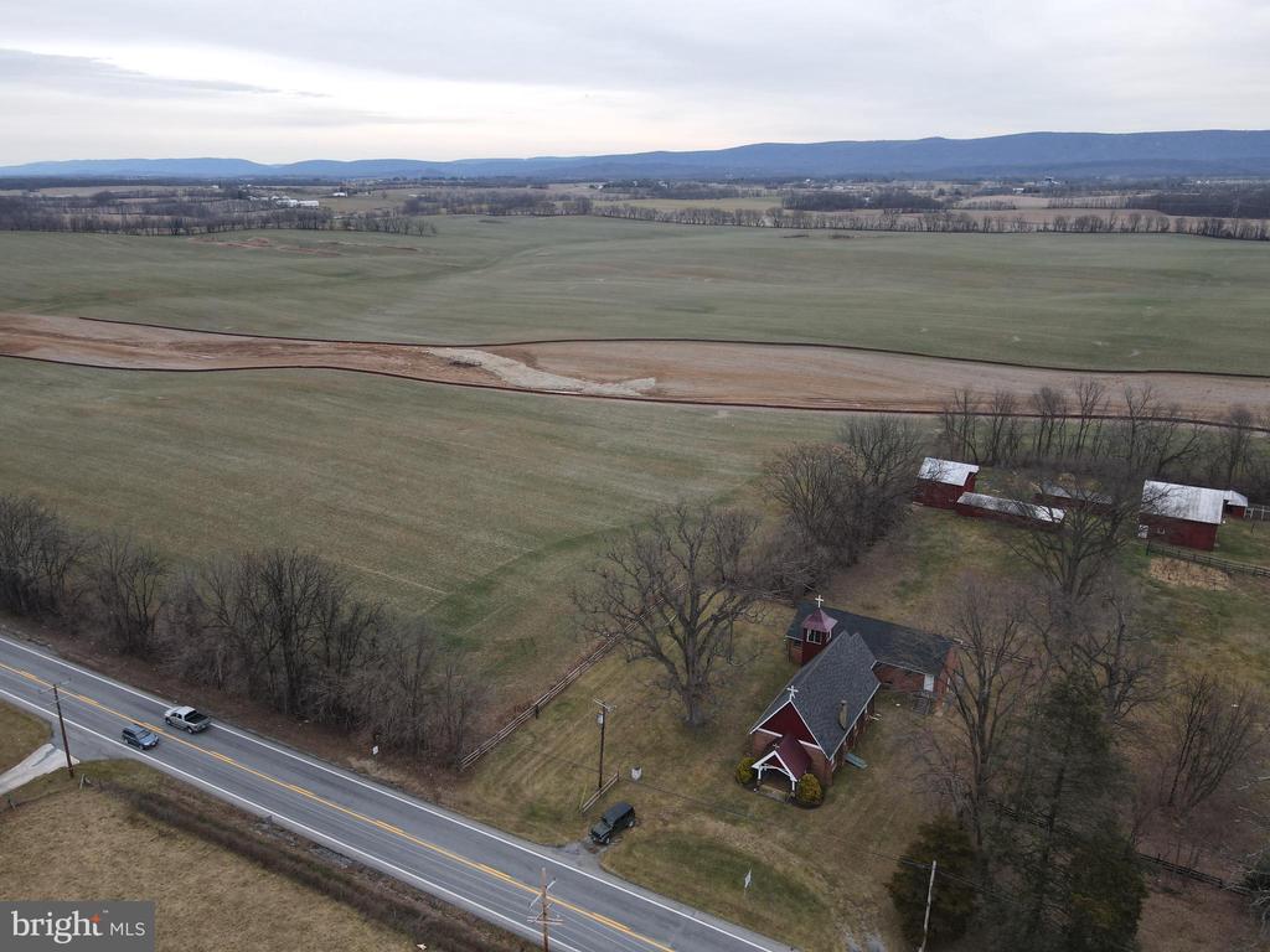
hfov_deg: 71.6
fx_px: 881
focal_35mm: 24
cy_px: 476
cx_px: 635
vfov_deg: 56.8
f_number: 2.8
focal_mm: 4.5
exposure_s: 1/100
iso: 100
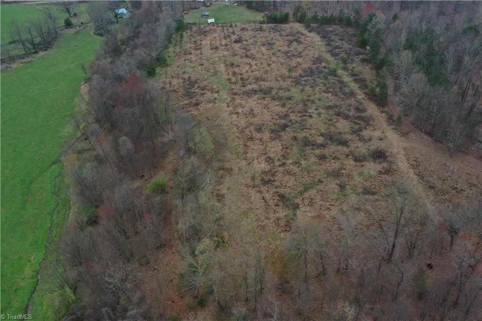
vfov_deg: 46.4
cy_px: 160
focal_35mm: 28
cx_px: 241
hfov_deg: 65.5
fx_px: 375
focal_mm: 10.26
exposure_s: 1/100
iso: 100
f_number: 5.6
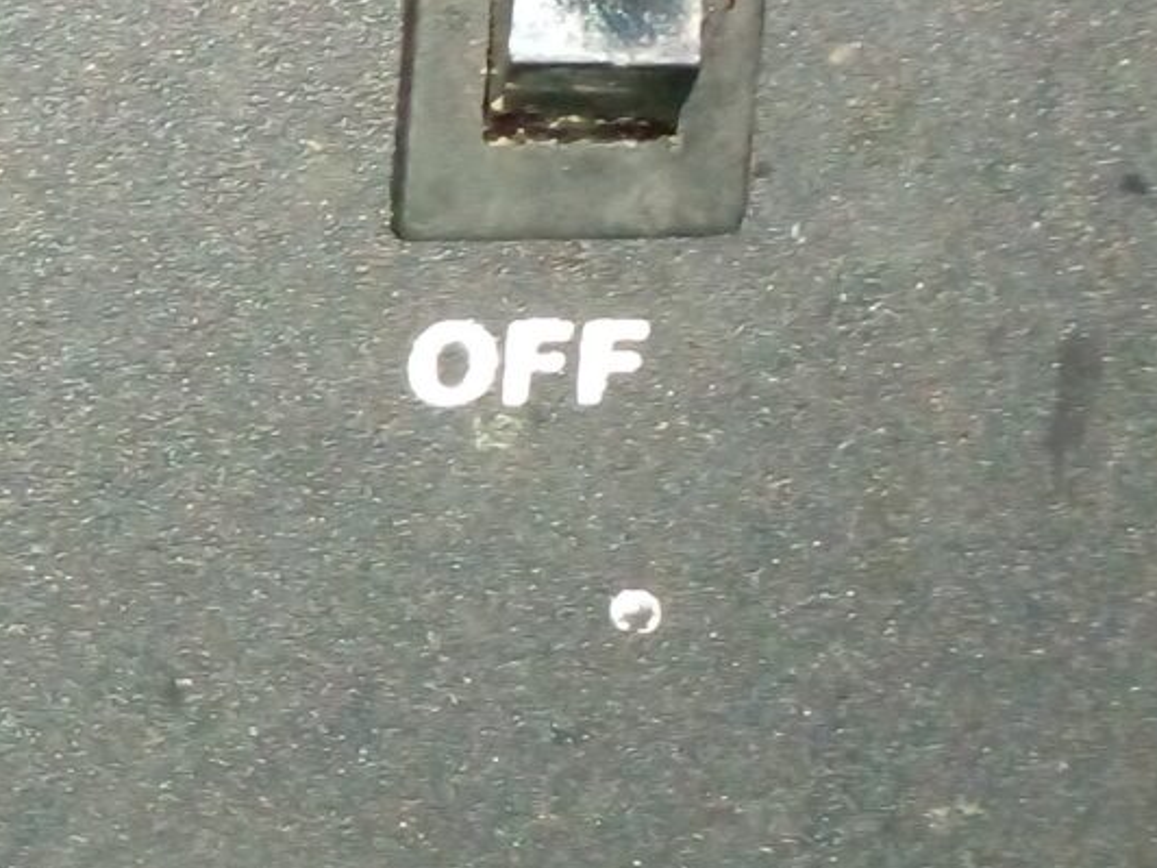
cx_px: -772
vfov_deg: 11.4
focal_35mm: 130
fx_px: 4345
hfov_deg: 13.9
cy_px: 257
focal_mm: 3.6
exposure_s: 1/50
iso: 250
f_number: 1.9
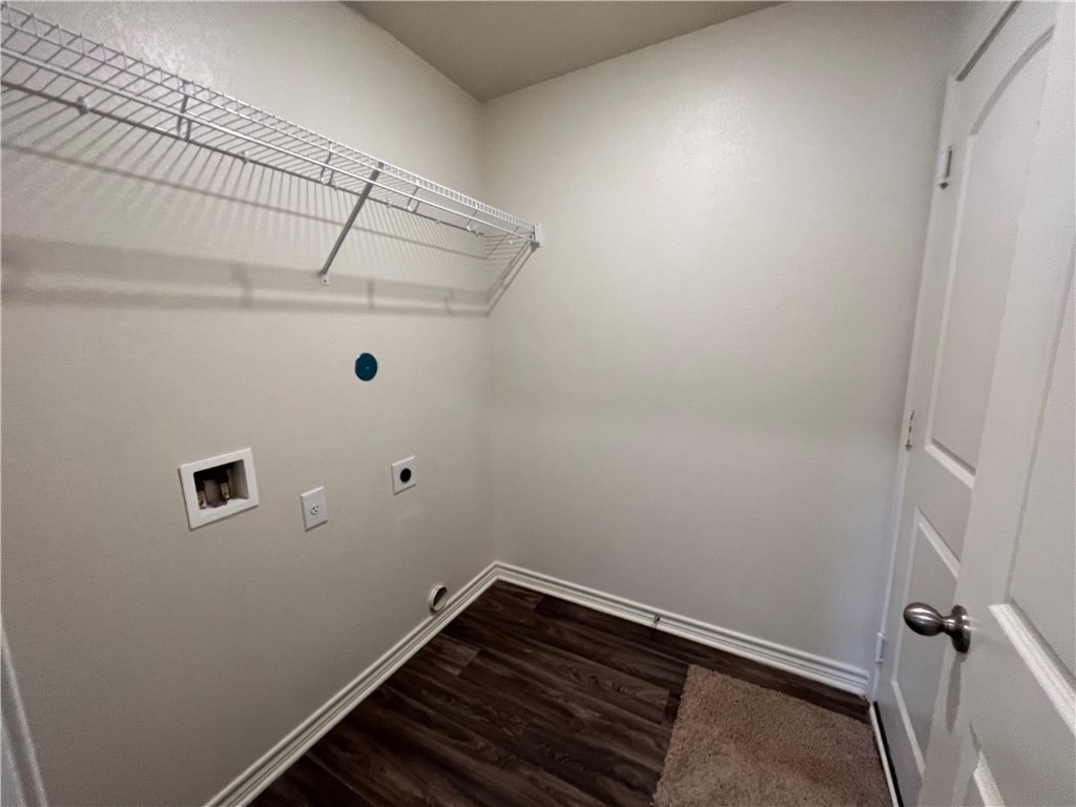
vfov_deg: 89.9
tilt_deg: -9.9
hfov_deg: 106.2
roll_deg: +1.2
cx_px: 538
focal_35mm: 13
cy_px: 404
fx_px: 404
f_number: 1.8
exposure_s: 1/120
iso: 250
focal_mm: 1.57
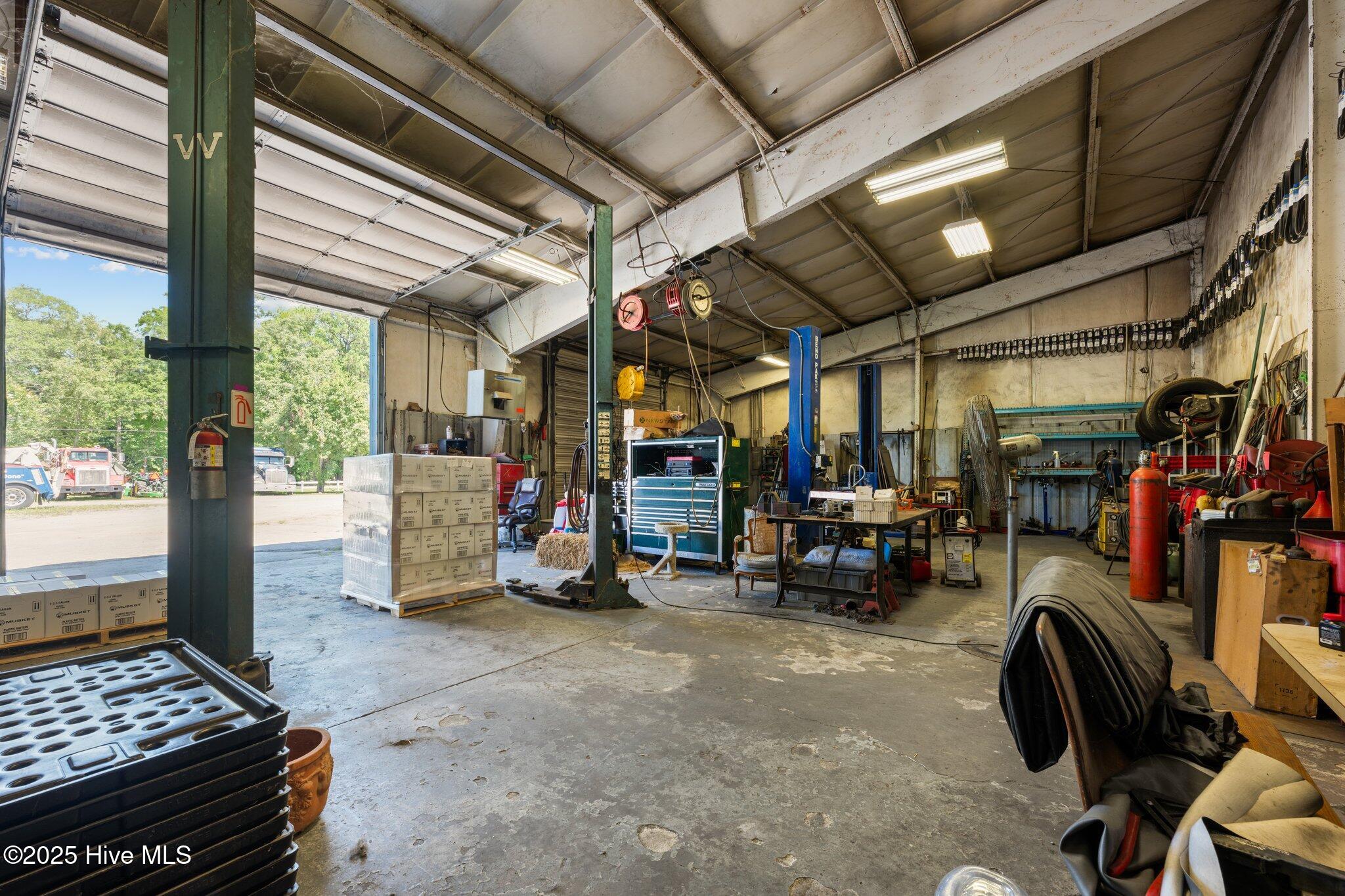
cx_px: 672
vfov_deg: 81.2
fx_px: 523
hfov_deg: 104.3
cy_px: 448
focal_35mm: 14
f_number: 9
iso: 100
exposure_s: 1/1.67
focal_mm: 14
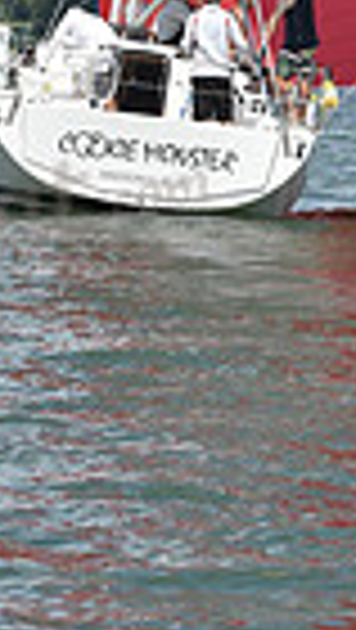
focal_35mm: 425
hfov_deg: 2.9
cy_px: -504
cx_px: 444
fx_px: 7115
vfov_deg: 5.0
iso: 320
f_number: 10
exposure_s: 1/1000
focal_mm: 98
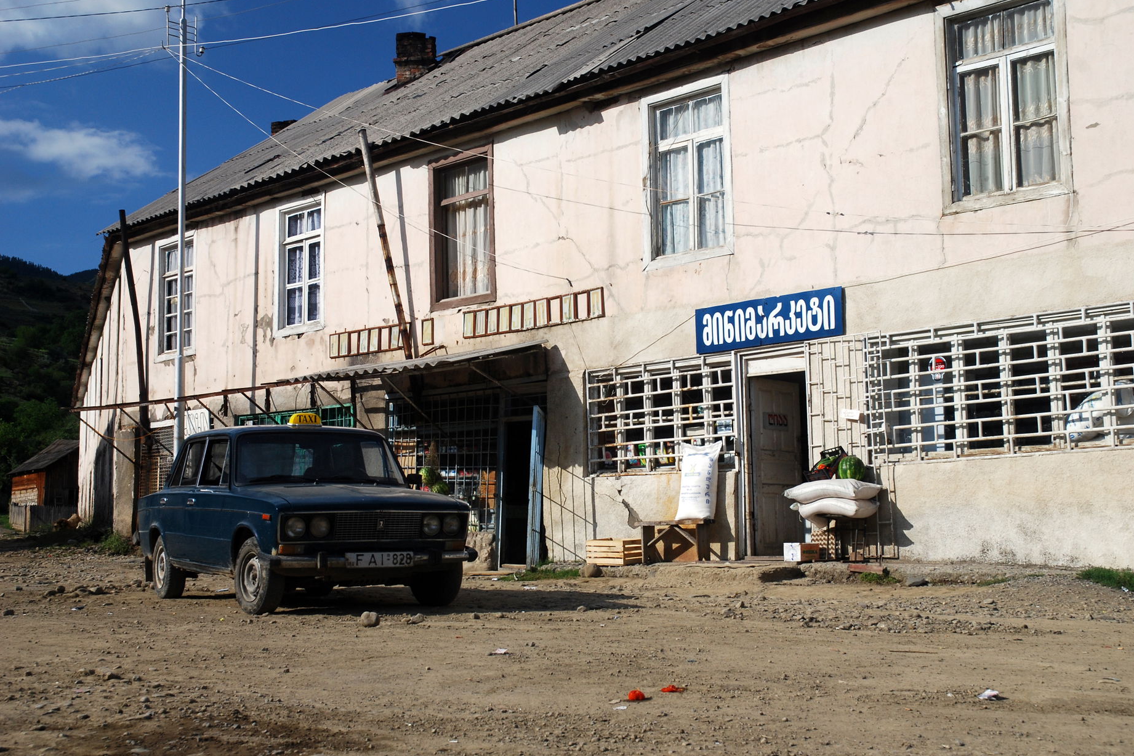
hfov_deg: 40.7
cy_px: 368
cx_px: 581
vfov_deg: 27.8
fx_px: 1528
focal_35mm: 49
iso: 200
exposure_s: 1/200
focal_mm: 31
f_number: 10
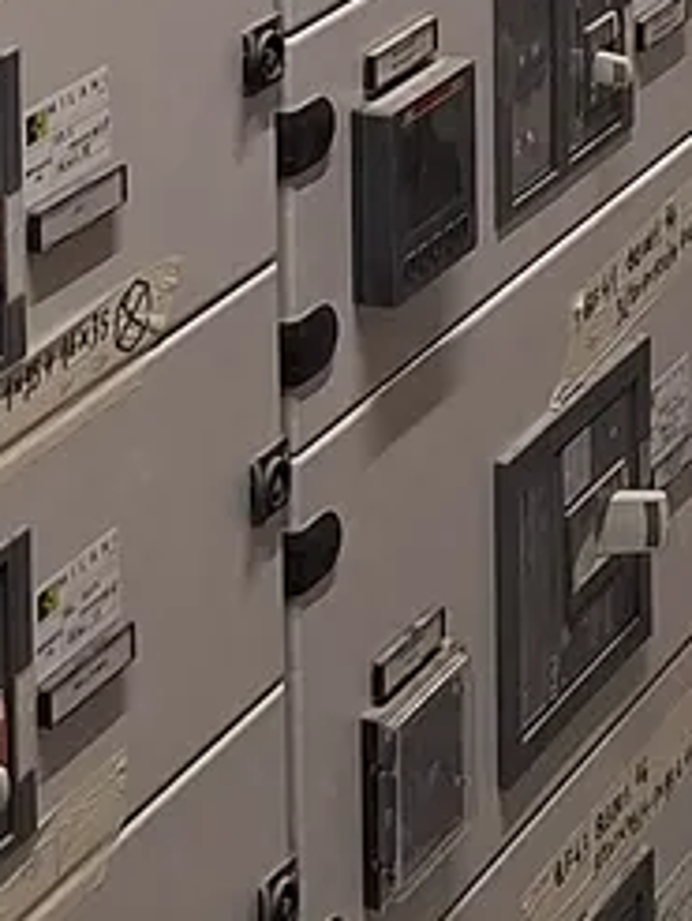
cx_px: 466
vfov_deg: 13.1
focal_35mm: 140
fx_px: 3725
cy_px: -599
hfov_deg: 10.6
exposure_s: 1/50
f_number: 1.8
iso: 64
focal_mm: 5.54
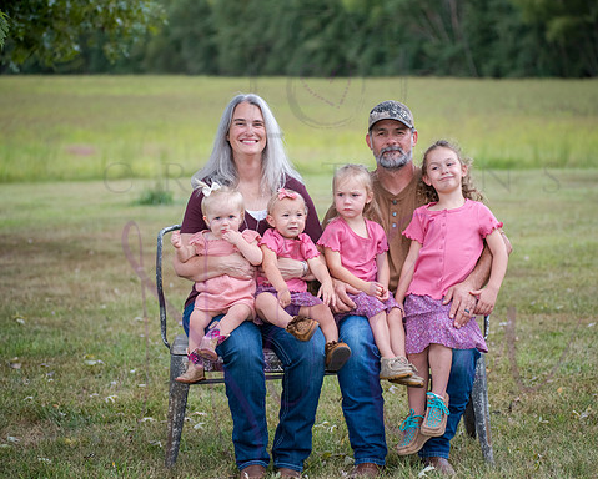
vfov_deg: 16.2
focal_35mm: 95
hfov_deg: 20.1
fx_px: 1683
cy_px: 239
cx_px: 323
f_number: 3.5
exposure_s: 1/640
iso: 400
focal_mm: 80
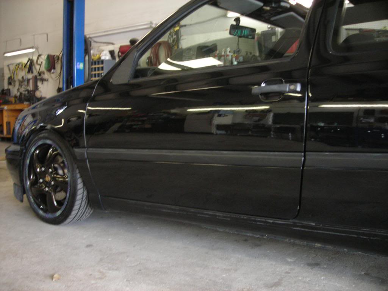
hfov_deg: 49.0
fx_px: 426
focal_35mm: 38
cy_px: 146
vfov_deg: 37.7
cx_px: 194
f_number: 3.2
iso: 200
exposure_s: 1/18.4
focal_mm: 6.3
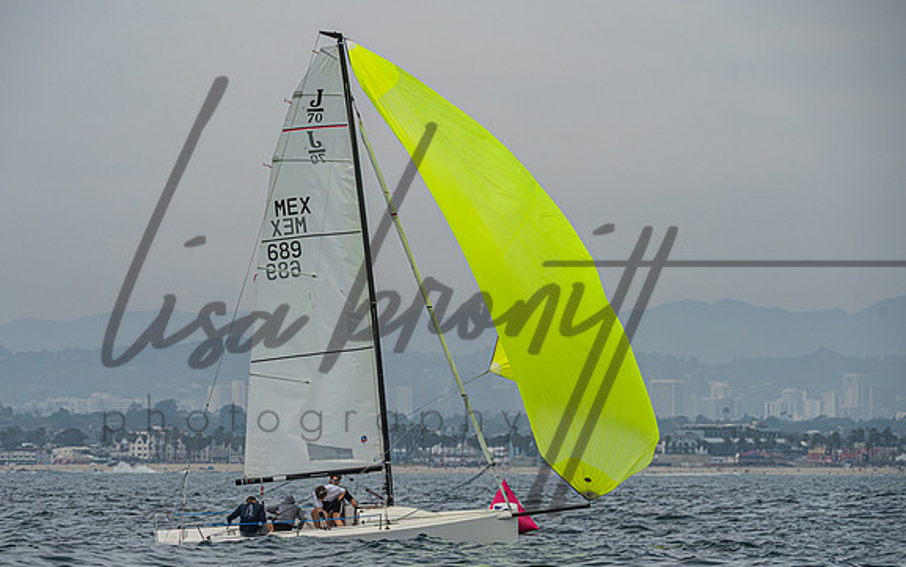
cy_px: 315
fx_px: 6125
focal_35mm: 248
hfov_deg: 8.5
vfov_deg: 5.3
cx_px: 413
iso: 500
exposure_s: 1/4000
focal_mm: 200
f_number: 8
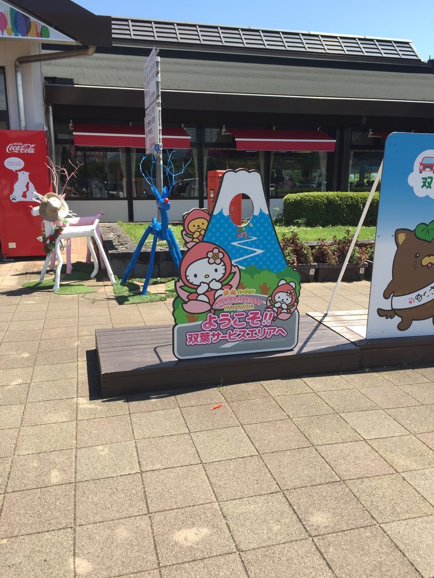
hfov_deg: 48.2
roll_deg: +0.3
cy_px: 289
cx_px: 217
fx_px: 485
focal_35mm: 29
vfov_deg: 61.7
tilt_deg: -12.2
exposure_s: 1/860
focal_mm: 4.15
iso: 32
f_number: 2.2
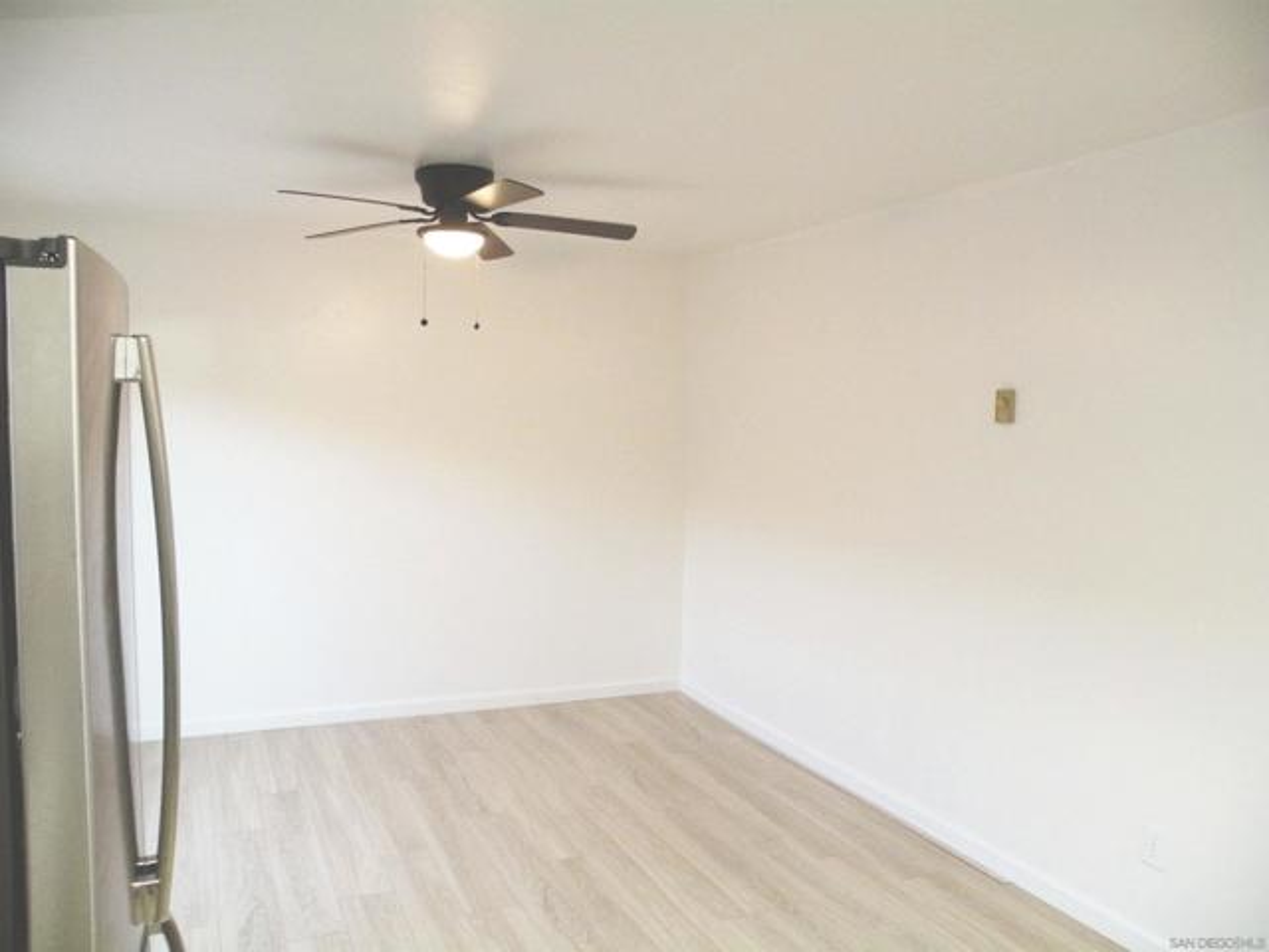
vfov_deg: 51.4
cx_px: 634
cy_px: 476
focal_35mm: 27
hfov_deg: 65.3
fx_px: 990
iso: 400
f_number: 2.8
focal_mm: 4.7
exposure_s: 1/50.5
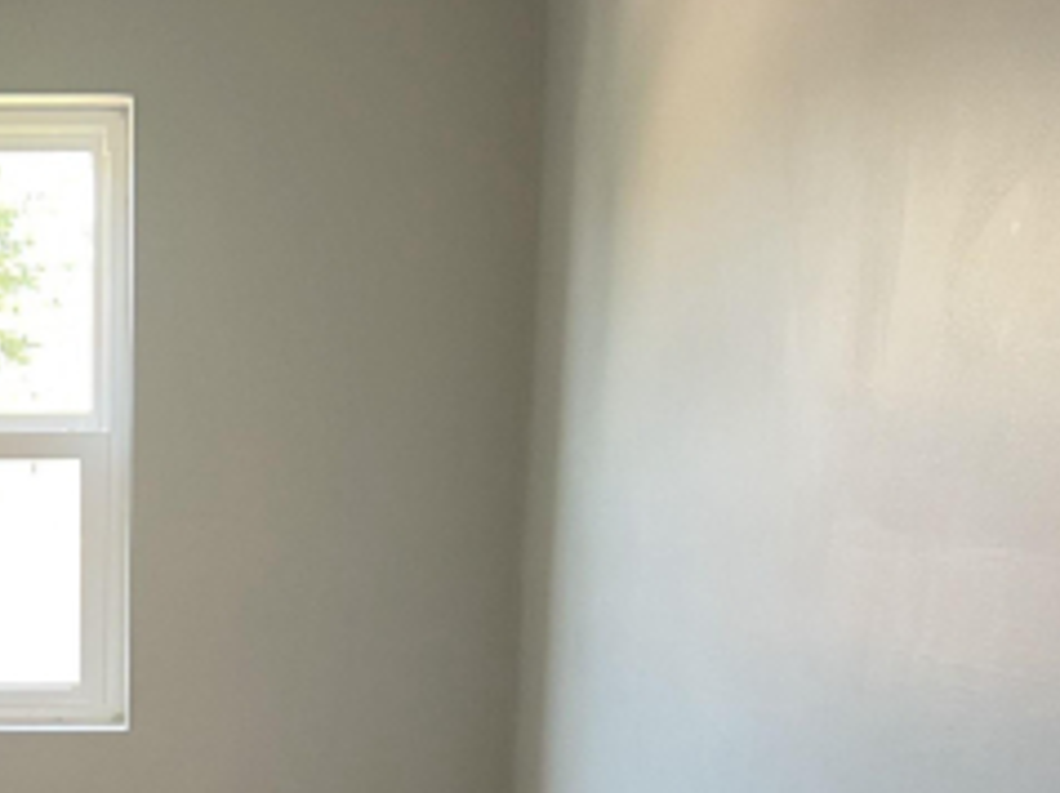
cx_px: 65
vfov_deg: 19.0
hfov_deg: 25.7
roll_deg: +0.3
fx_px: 2233
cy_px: 967
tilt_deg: -13.3
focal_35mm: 73
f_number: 1.5
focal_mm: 5.7
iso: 125
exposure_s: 1/60
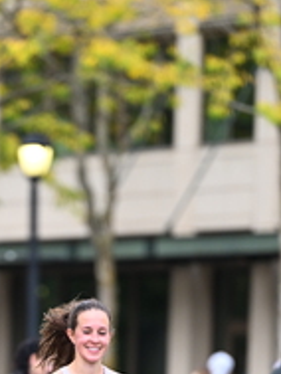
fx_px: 6044
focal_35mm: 559
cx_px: 43
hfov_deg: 2.7
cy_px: 360
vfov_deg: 3.5
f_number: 2.8
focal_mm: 200
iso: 1000
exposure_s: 1/1600
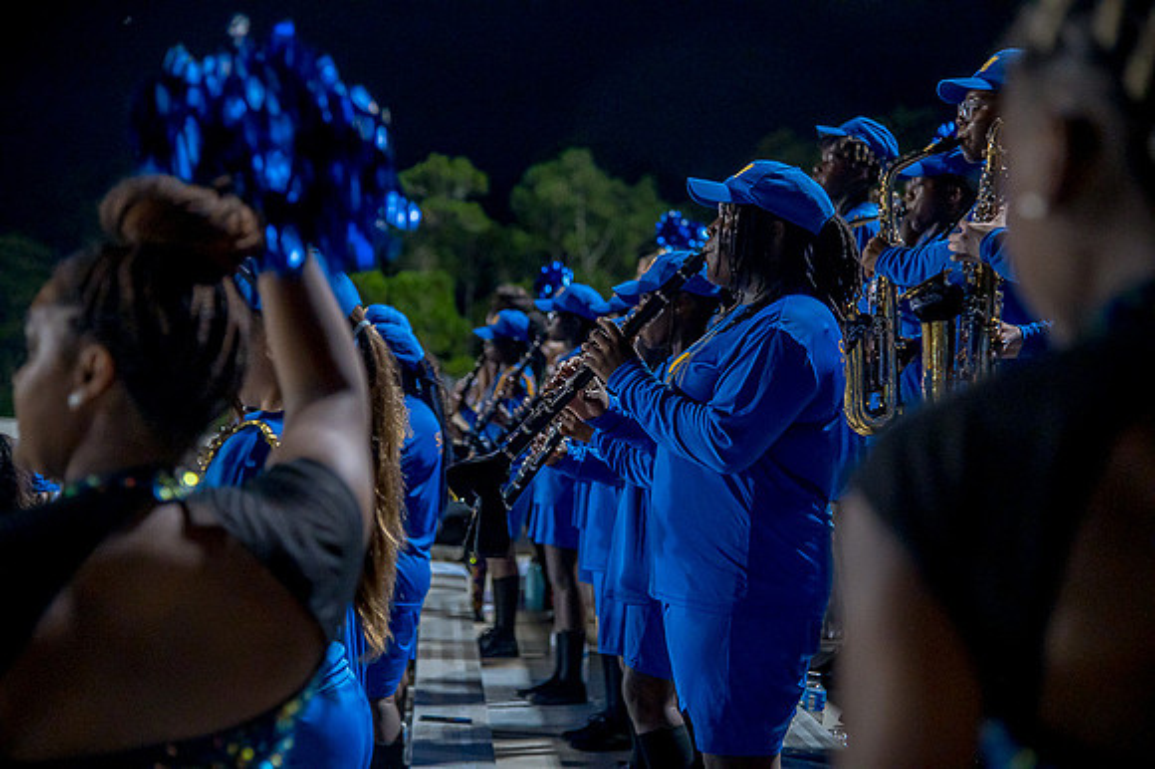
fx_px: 2501
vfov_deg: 17.5
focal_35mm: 78
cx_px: 578
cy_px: 384
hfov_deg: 26.0
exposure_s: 1/200
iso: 2000
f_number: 4
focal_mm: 78
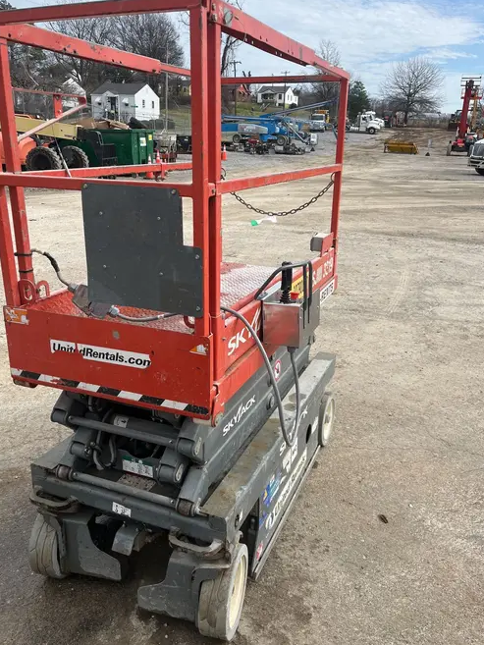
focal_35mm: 29
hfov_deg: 48.2
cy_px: 319
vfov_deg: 61.6
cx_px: 246
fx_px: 540
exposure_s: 1/3049
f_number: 1.6
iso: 50
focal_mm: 5.1
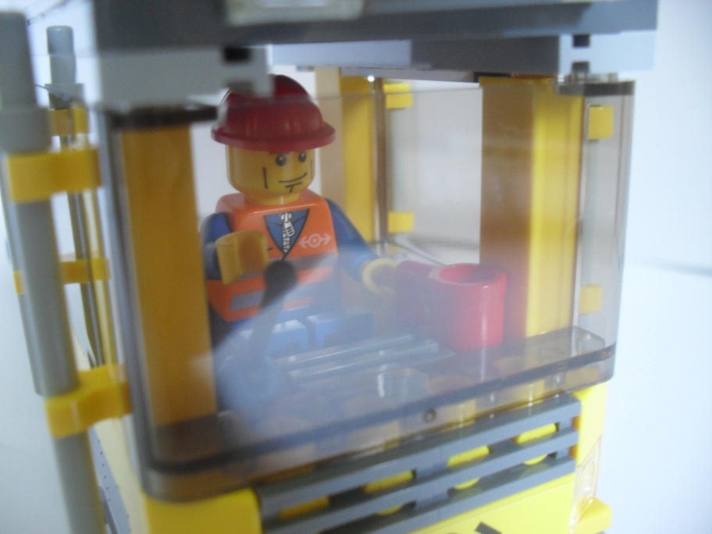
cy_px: 267
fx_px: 720
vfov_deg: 40.7
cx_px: 356
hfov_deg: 52.6
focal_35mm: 35
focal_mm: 6.3
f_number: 3.2
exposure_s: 1/3
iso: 200
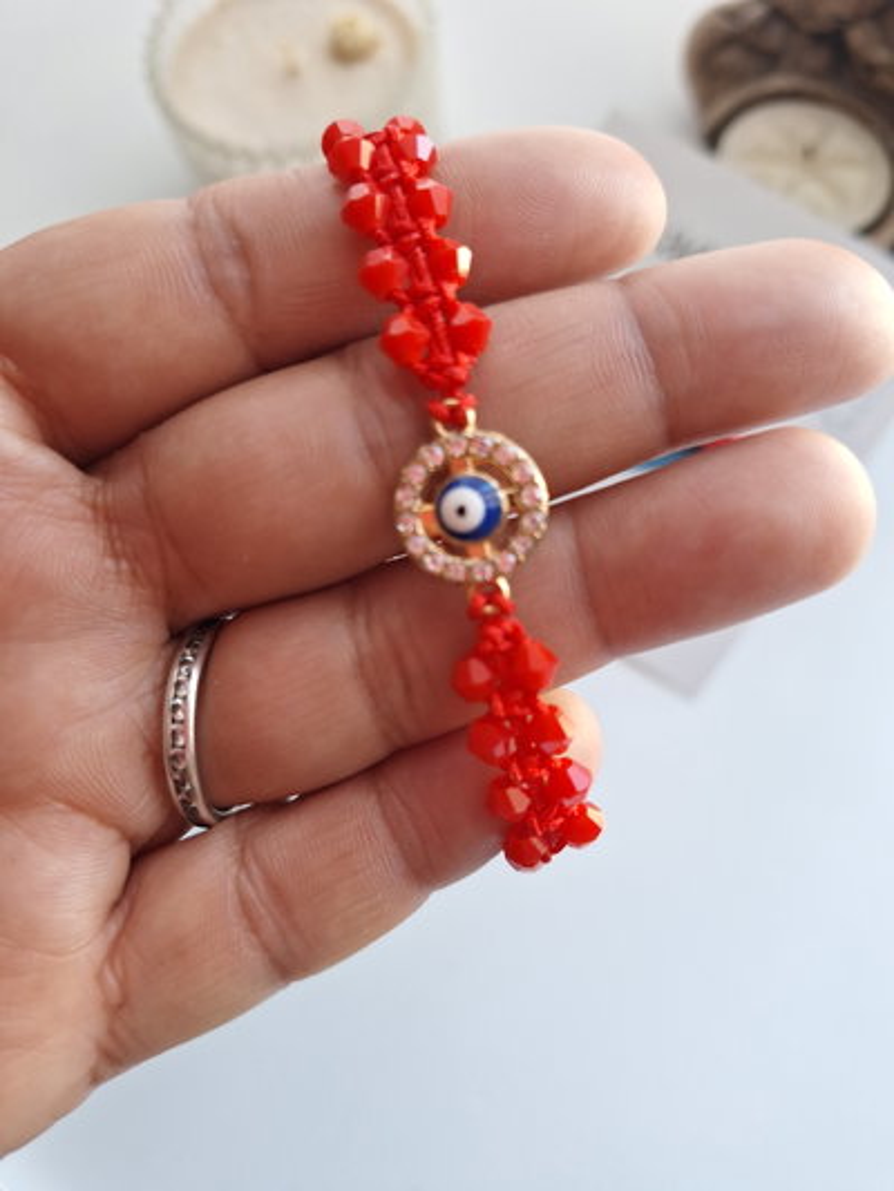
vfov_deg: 73.9
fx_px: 792
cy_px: 596
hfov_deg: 58.9
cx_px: 447
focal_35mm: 23
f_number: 1.8
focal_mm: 5.54
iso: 50
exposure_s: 1/50
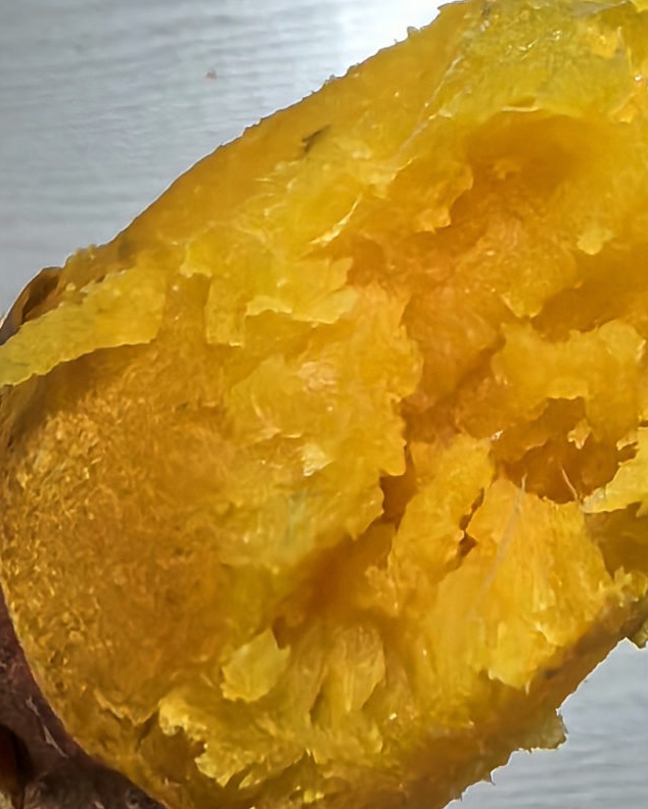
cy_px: 379
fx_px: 1701
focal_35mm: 71
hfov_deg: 21.5
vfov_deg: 26.8
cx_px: 407
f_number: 2.2
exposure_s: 1/100
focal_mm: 1.76
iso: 320
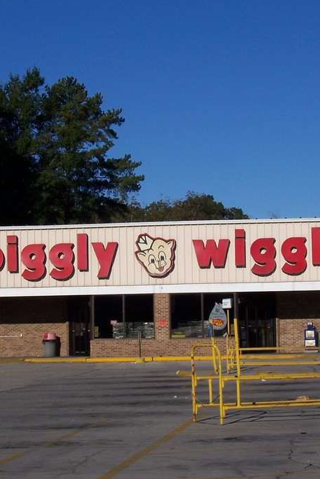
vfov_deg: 22.1
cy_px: 240
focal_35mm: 92
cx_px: 155
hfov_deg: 14.9
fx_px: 1226
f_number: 6.7
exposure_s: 1/750
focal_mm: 10.8
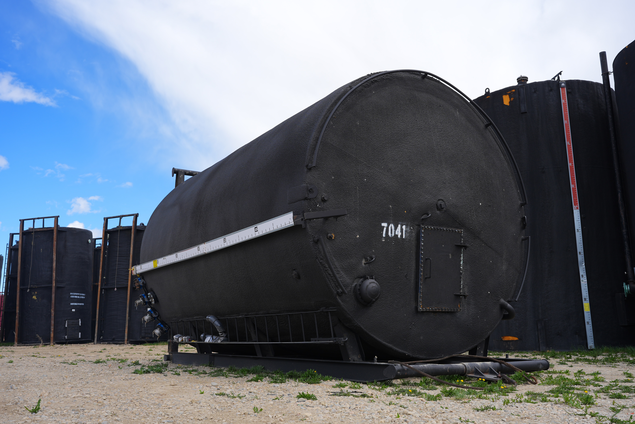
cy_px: 212
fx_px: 617
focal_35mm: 35
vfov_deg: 37.9
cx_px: 318
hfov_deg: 54.4
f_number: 8
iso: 100
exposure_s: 1/200
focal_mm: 35
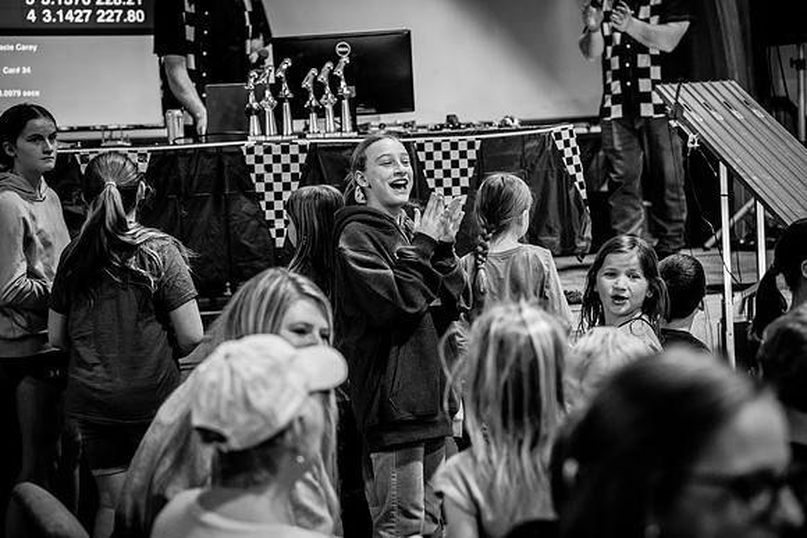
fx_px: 1569
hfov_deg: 28.8
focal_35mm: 70
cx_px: 404
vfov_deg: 19.5
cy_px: 269
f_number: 2.8
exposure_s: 1/320
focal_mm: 70
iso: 2500
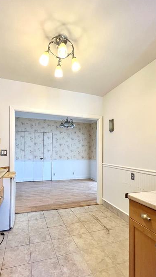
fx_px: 118
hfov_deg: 66.5
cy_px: 151
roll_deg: -0.8
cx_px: 63
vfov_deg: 99.1
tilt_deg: +2.0
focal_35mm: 16
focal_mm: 1.57
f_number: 1.8
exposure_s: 1/120
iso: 160
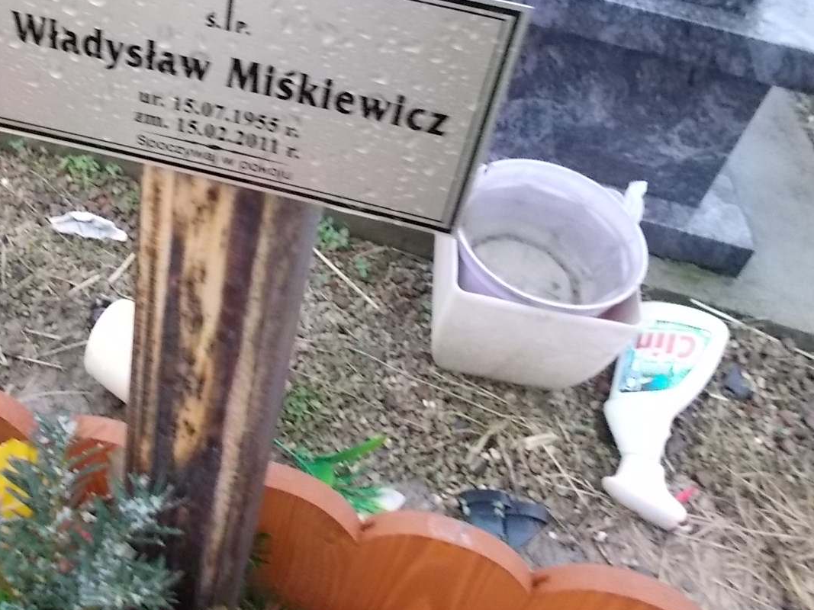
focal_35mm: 39
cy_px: 173
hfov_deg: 46.5
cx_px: 228
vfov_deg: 36.2
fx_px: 917
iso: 400
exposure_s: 1/60
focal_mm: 4.6
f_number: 3.2
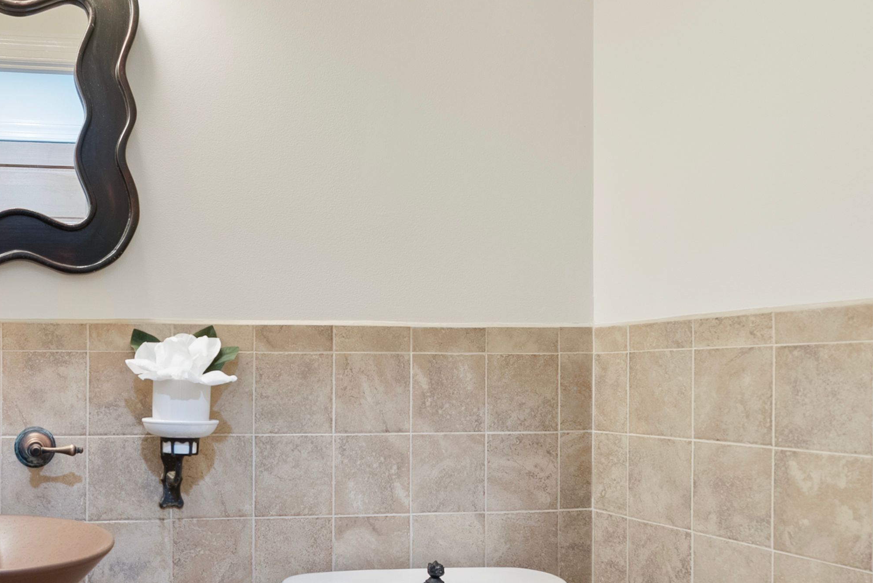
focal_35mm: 34
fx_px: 825
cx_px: 152
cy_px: 411
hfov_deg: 51.6
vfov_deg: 38.3
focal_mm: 16
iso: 200
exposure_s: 1.3
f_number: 8
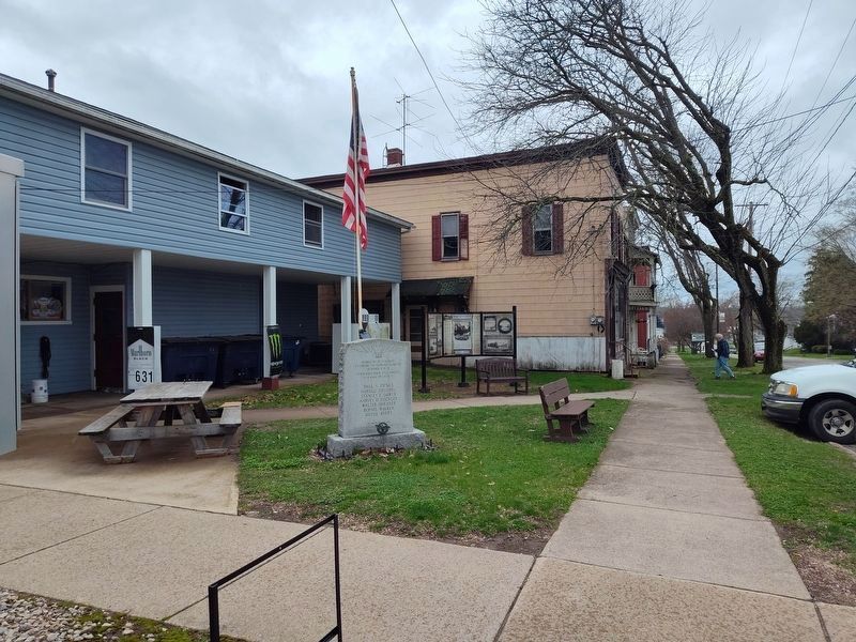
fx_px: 569
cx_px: 428
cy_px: 321
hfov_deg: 73.9
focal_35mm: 23
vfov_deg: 58.9
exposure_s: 1/940
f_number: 1.8
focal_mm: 5.56
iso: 100
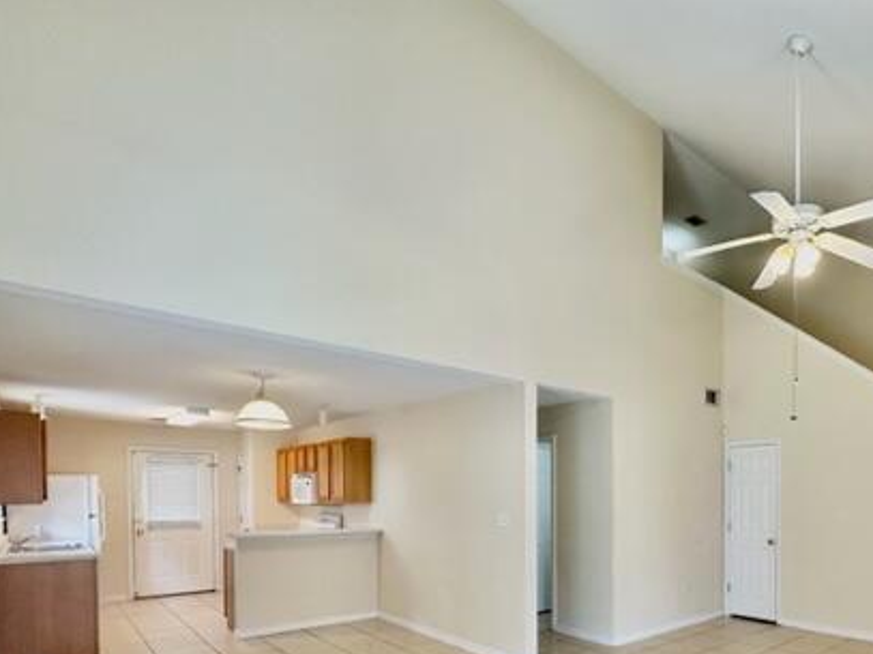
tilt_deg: -1.2
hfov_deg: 73.1
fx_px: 555
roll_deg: -0.4
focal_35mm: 22
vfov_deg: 57.3
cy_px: 506
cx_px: 609
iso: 200
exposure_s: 1/120
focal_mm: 2.22
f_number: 2.2
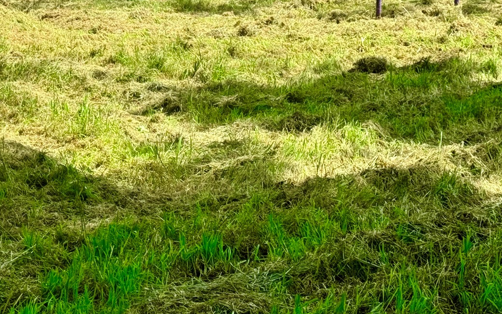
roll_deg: +1.3
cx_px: 78
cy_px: -35
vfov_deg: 12.8
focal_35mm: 100
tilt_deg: -4.4
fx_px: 1368
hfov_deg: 20.5
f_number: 1.78
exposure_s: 1/1923
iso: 64
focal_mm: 6.76
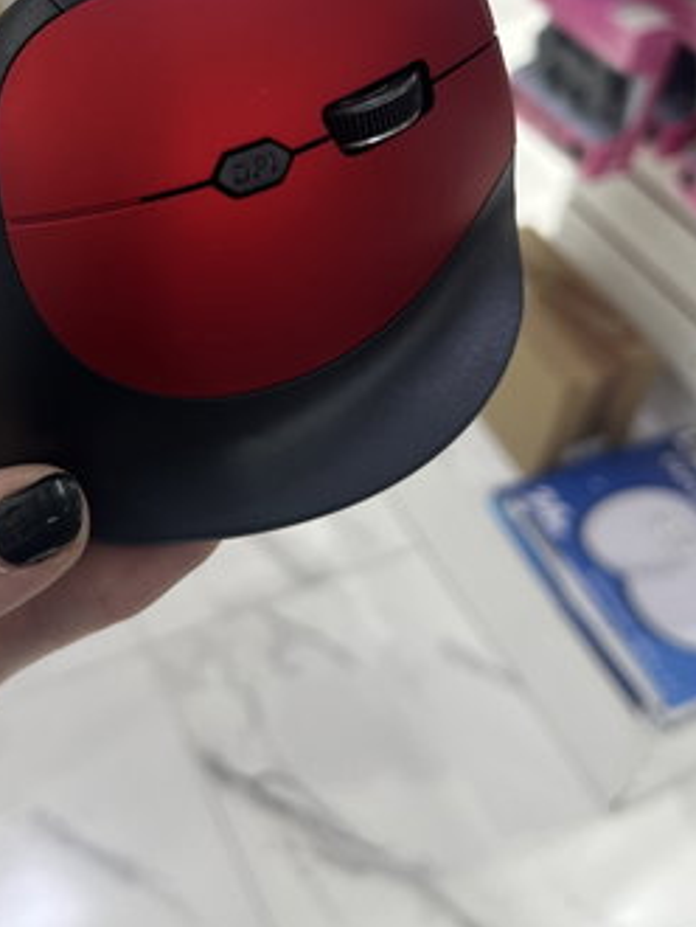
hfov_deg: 34.1
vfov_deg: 43.0
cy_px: 204
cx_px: 227
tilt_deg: -38.9
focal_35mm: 42
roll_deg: -4.7
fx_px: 1125
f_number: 1.6
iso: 80
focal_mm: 5.1
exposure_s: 1/100
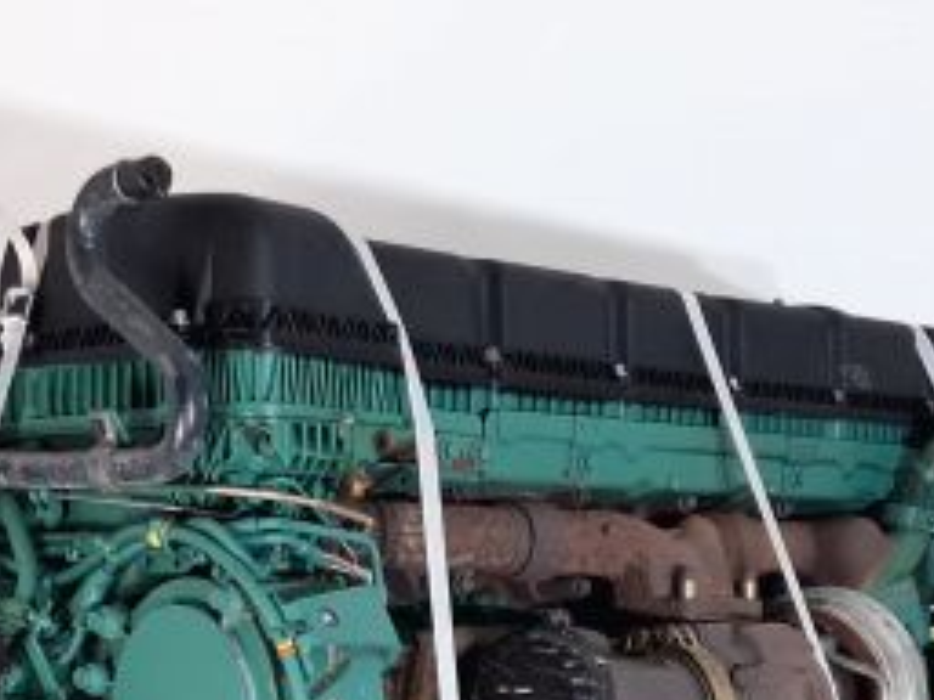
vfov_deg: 24.7
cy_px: 813
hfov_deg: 35.5
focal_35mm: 54
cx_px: 496
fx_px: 1457
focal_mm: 6.4
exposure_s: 1/50
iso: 160
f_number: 1.8
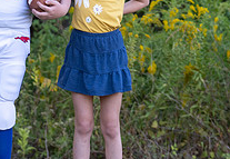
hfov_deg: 7.6
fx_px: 1731
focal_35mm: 268
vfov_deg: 5.3
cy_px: 39
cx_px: 56
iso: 200
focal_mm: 81
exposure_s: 1/320
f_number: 2.8
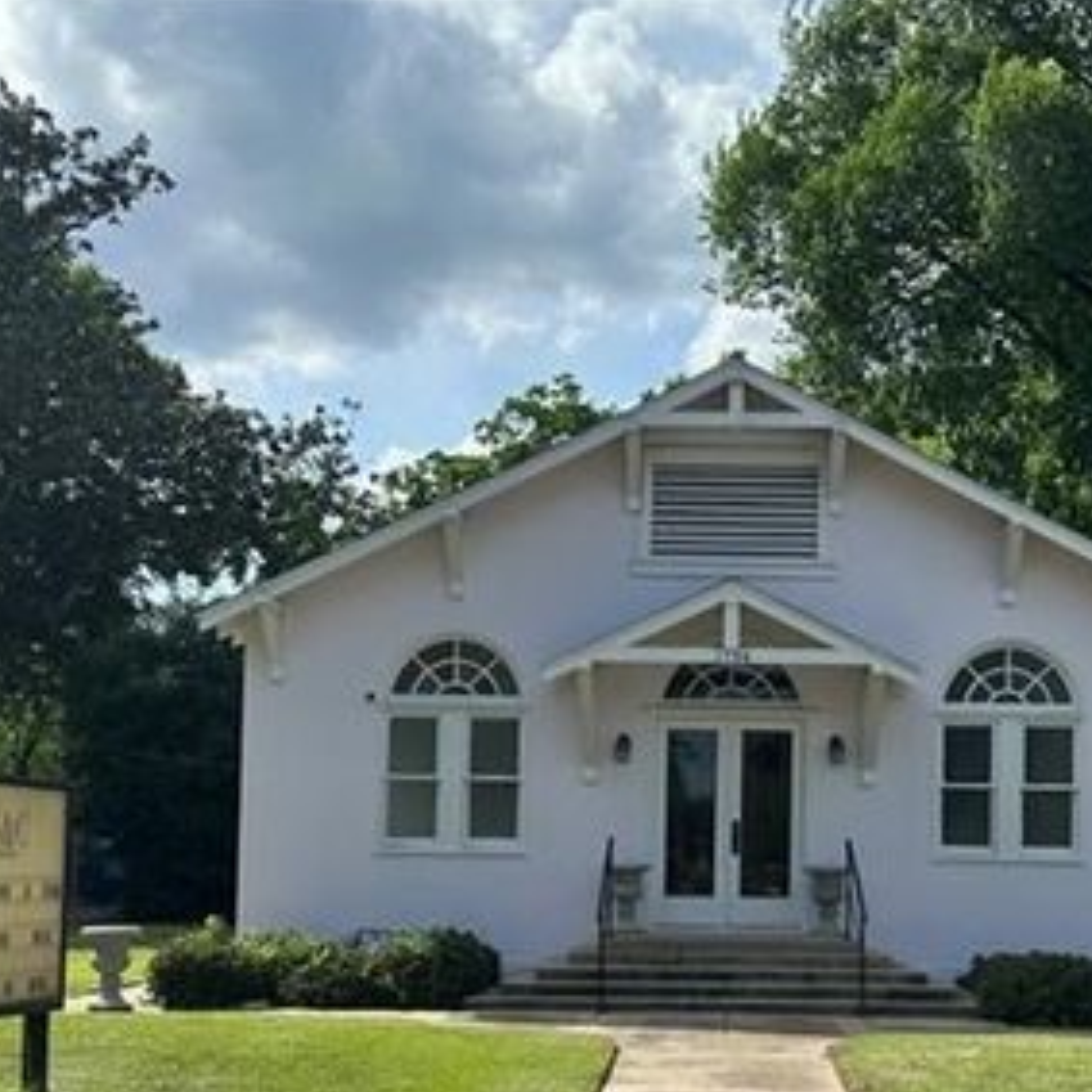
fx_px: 1785
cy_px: 778
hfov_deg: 33.8
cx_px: 718
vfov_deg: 33.5
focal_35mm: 50
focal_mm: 6.86
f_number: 1.78
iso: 80
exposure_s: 1/5263
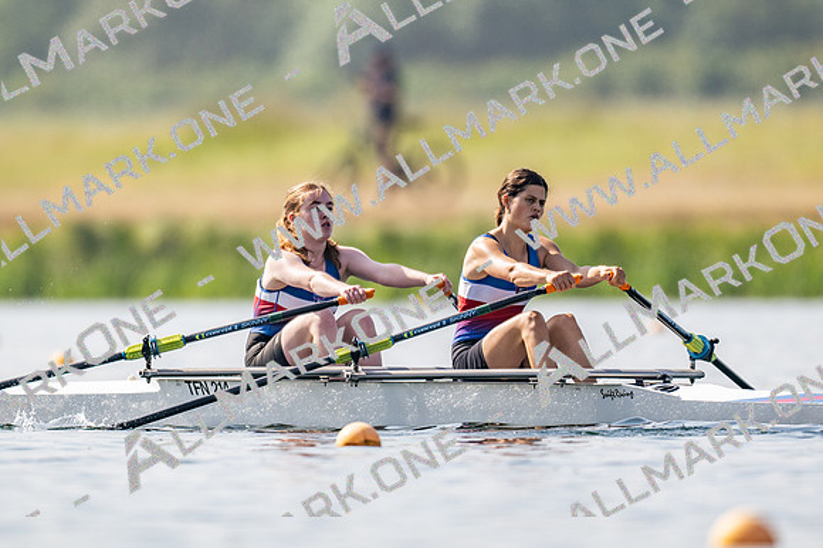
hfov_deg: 2.3
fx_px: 20562
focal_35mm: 900
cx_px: 412
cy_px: 274
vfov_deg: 1.5
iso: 160
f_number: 4
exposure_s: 1/2500
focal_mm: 600
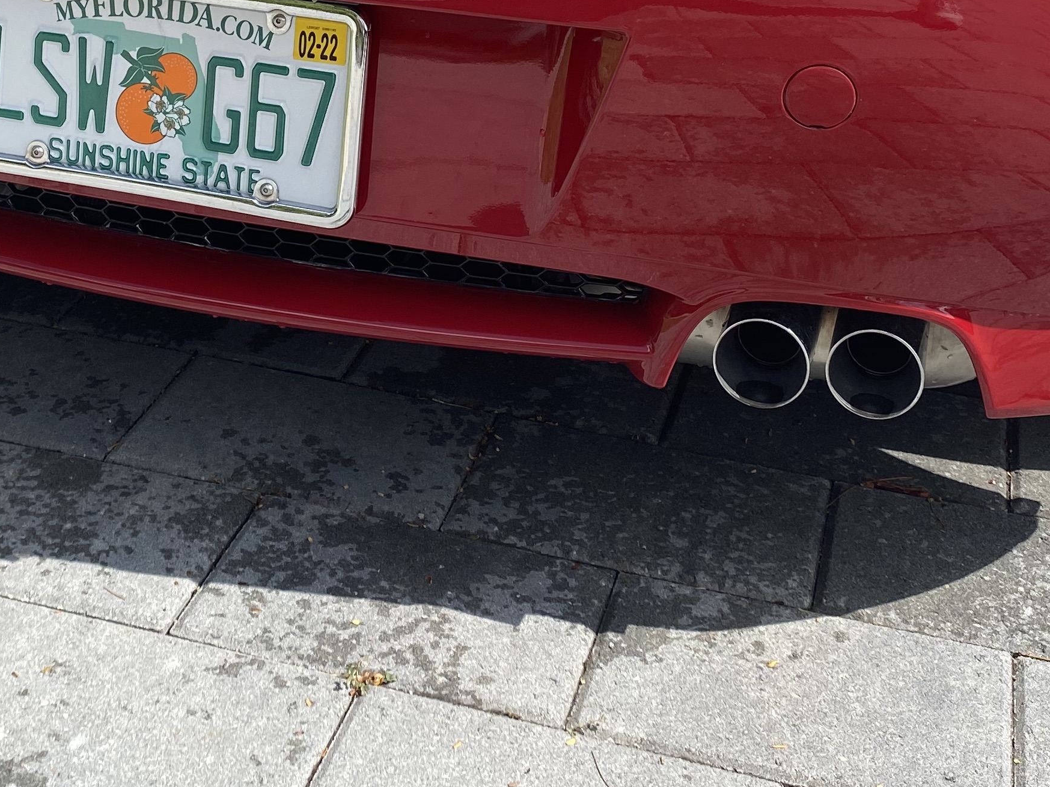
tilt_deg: -17.2
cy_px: -3
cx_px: 435
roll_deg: -2.4
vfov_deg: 23.4
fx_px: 1820
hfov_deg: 32.1
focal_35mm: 60
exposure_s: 1/1412
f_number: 1.8
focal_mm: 4.25
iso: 32
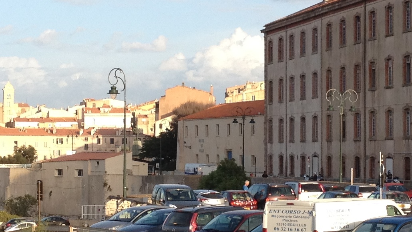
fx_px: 1322
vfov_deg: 10.0
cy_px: 138
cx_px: 246
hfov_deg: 17.7
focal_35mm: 121
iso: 64
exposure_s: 1/756
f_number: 2.4
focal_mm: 4.28
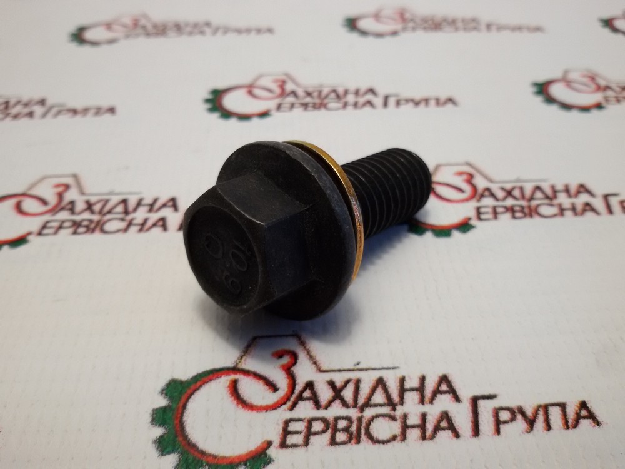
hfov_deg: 58.4
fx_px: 560
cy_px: 234
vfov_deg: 45.4
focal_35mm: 31
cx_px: 312
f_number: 2.4
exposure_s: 1/100
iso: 80
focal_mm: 2.93
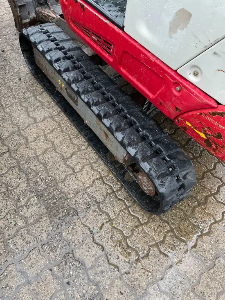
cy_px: 150
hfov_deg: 53.1
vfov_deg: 67.3
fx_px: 225
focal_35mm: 26
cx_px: 112
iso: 125
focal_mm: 4.2
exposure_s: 1/104
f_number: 1.6
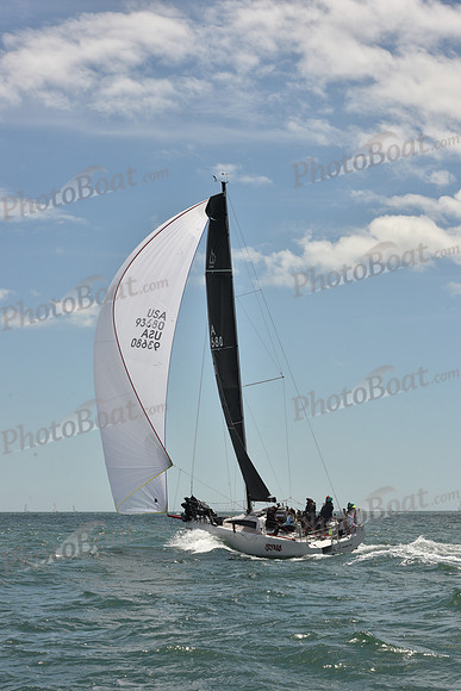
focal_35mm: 70
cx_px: 230
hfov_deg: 19.5
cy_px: 346
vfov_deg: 28.8
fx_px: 1344
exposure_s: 1/800
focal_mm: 70
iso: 320
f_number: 14
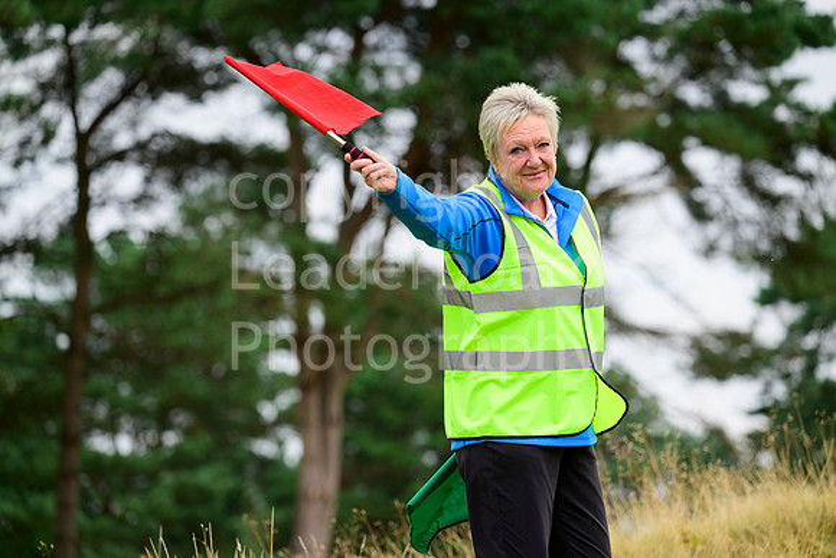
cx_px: 418
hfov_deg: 9.4
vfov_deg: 6.2
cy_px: 279
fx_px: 5110
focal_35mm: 220
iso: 800
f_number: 5.6
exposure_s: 1/1600
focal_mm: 220
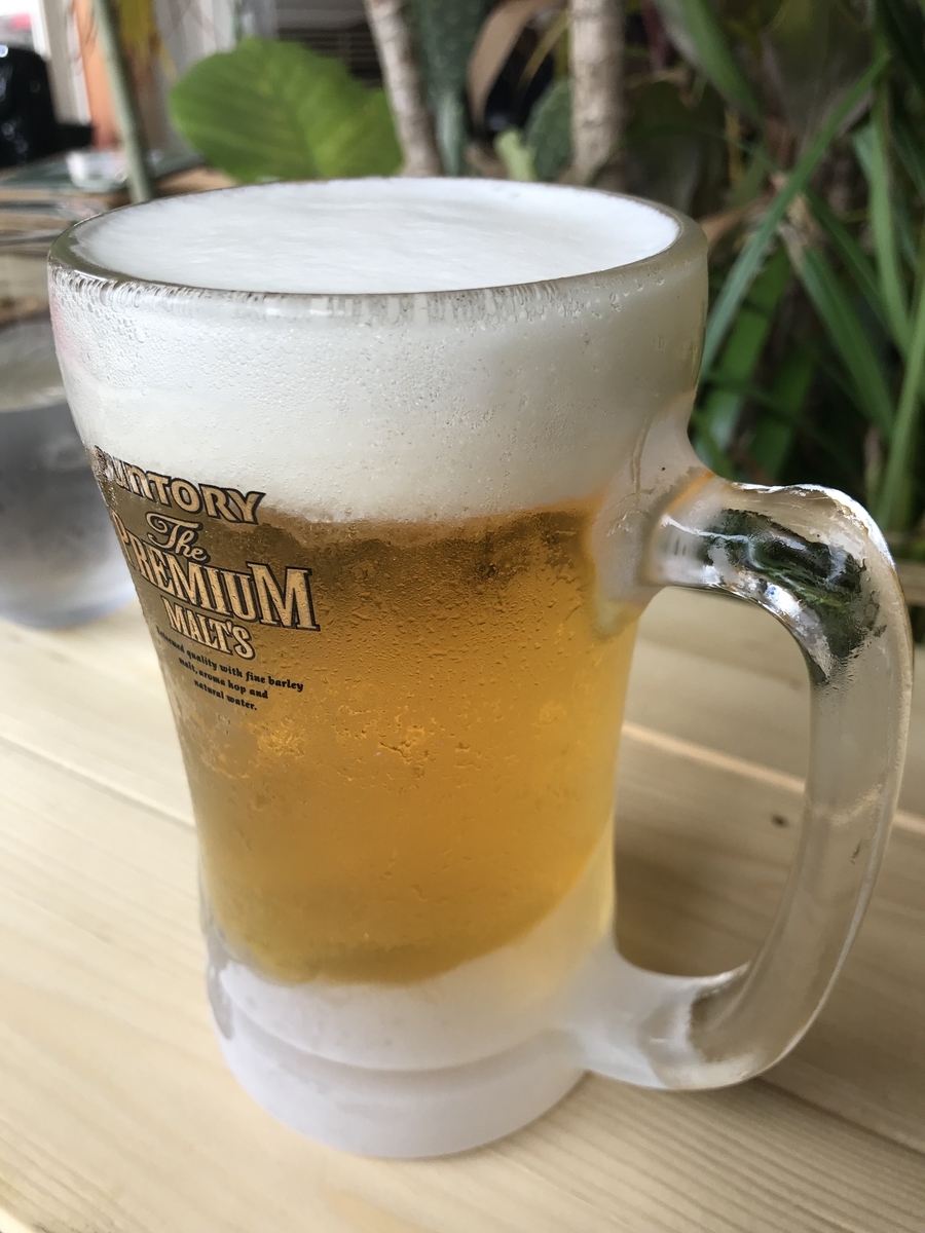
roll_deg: +0.0
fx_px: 998
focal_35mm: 28
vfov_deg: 63.4
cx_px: 462
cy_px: 616
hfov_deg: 49.7
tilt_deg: -28.0
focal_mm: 3.99
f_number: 1.8
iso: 20
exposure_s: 1/196
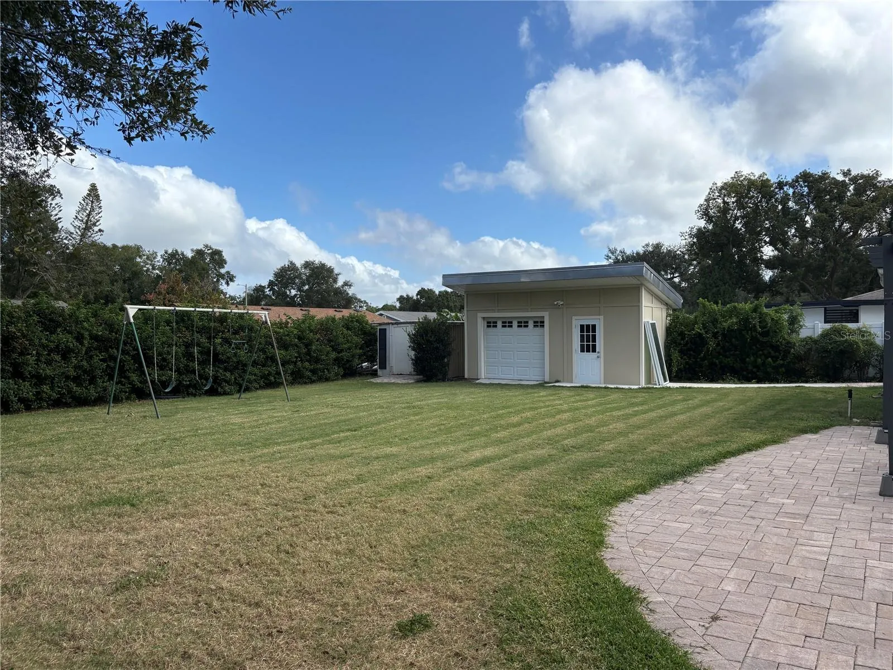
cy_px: 335
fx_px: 671
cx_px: 446
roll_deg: +0.7
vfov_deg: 53.1
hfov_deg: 67.3
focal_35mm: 26
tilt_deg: +0.4
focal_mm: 5.96
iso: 50
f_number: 1.6
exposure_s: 1/3623
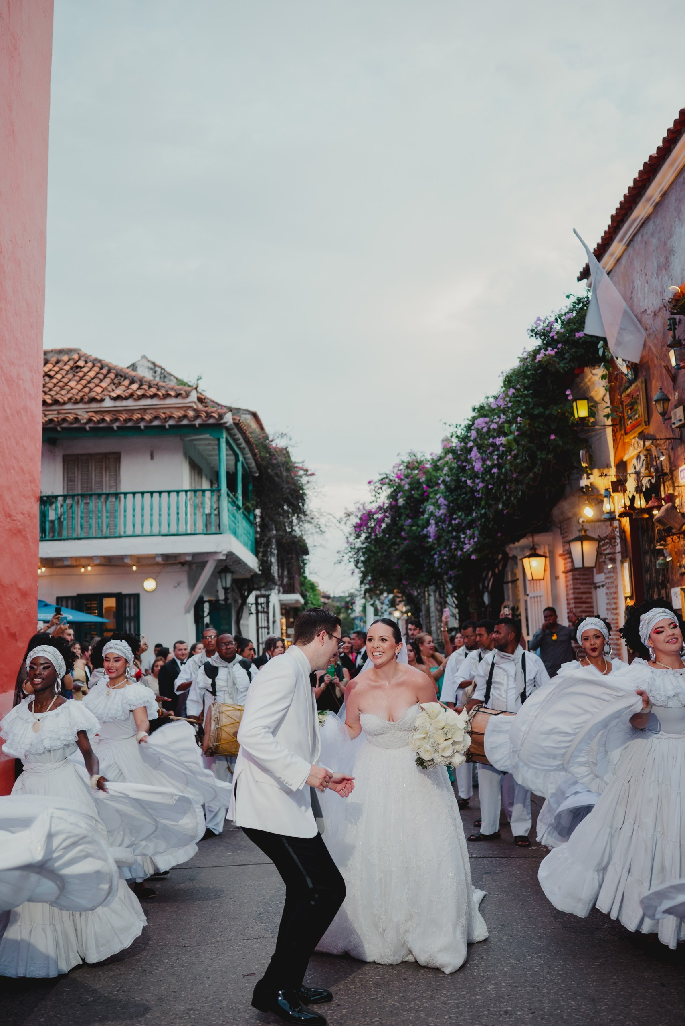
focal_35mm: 35
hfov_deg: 37.9
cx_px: 342
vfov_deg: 54.4
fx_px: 998
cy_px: 513
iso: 500
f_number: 2.5
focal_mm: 35
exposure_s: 1/200
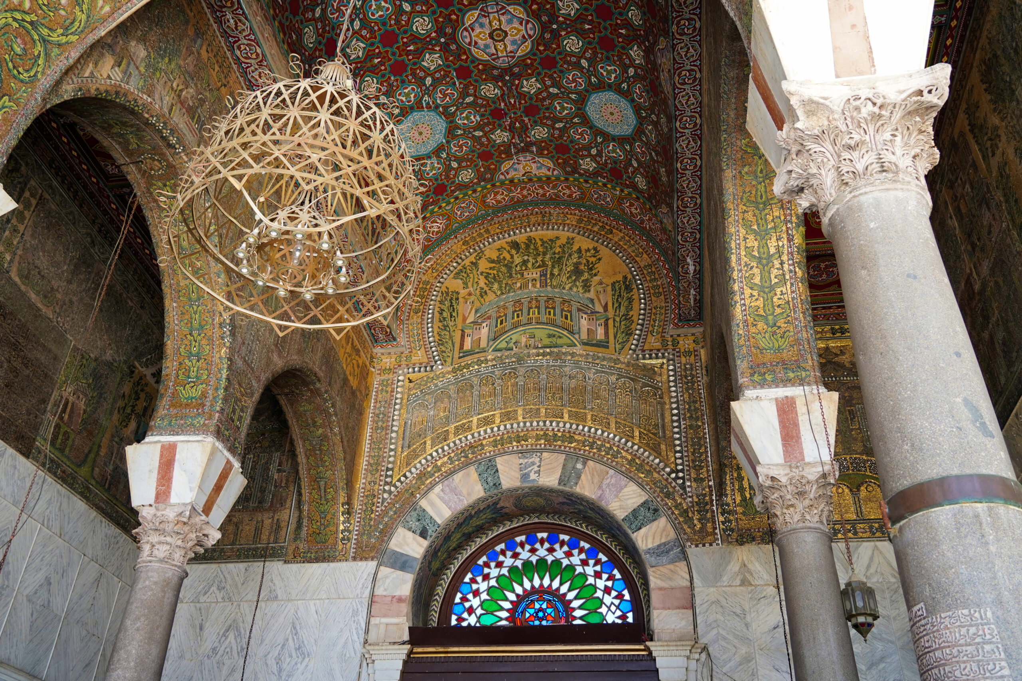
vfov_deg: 41.7
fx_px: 894
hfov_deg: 59.5
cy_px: 340
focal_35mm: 32
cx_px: 511
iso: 200
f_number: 4
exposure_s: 1/160
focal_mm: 21
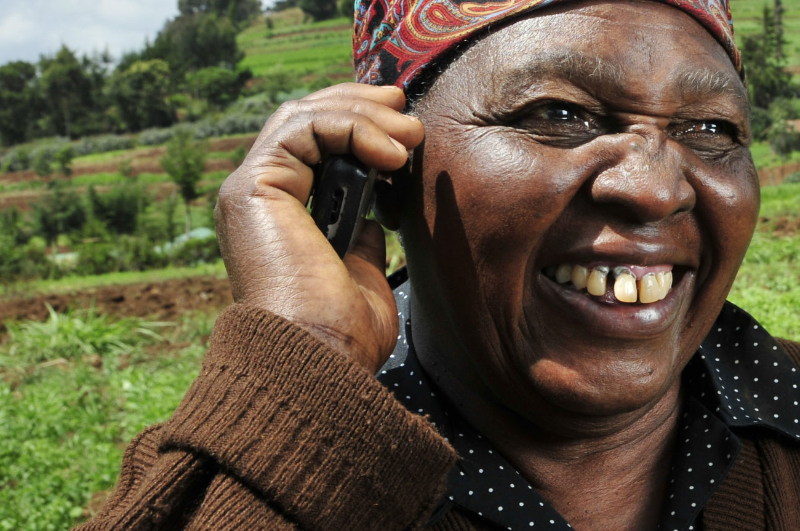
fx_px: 1442
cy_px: 156
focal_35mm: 65
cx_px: 759
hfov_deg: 29.4
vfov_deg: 20.7
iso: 200
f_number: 10
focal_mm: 22
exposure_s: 1/250
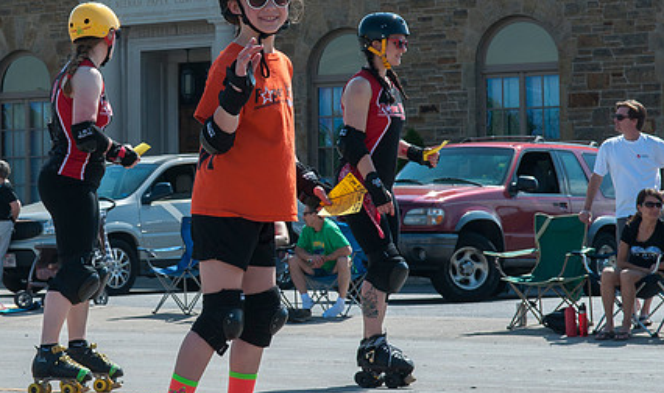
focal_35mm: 125
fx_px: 2229
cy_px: 112
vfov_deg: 10.1
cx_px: 199
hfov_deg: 16.9
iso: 200
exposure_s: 1/320
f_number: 9
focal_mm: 55
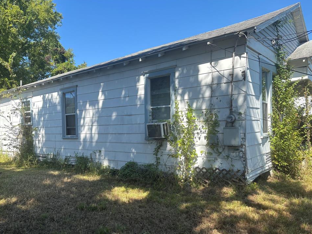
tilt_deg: +0.8
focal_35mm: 28
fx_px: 252
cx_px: 150
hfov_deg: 63.4
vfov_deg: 49.7
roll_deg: +1.7
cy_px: 124
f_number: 1.6
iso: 50
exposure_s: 1/1115
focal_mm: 5.96
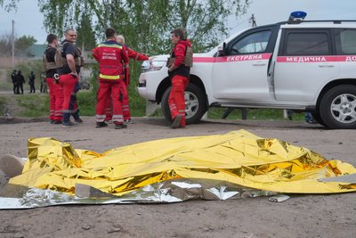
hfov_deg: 36.9
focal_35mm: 54
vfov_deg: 25.1
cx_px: 178
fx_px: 534
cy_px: 119
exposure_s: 1/50
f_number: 9
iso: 1600
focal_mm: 54
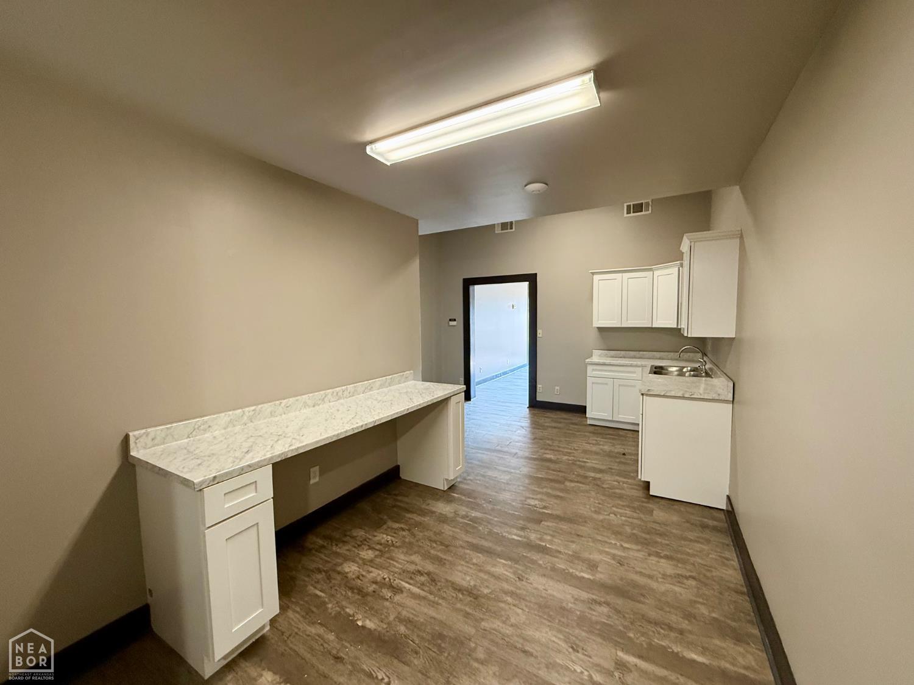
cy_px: 342
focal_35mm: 14
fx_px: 370
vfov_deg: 85.7
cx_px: 457
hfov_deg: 102.1
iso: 320
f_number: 2.2
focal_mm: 2.22
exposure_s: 1/60
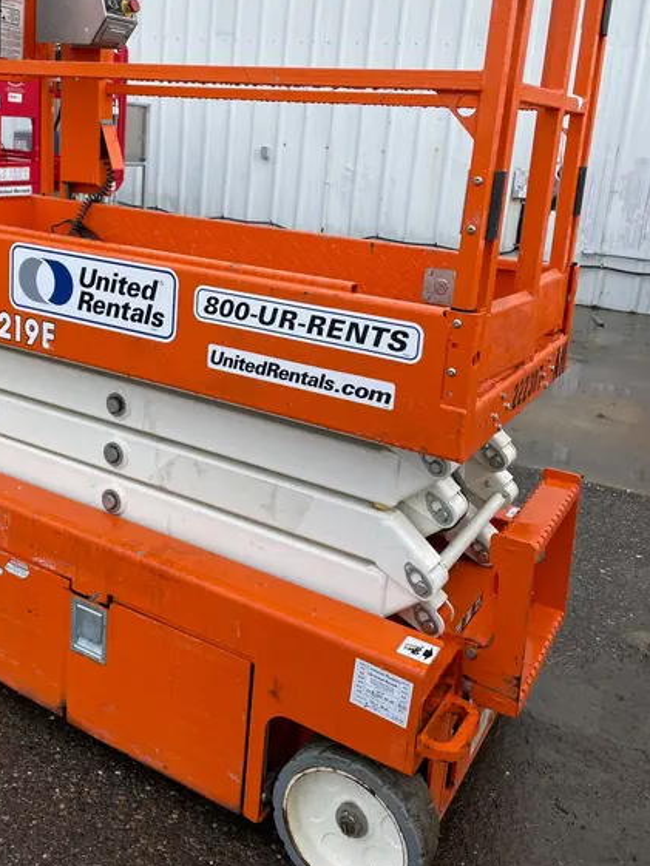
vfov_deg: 53.2
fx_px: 851
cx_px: 235
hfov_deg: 41.4
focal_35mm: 34
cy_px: 314
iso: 40
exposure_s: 1/276
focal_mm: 4.2
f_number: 1.6
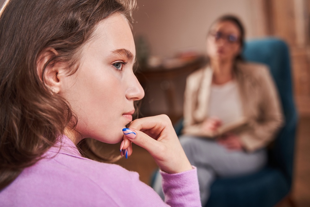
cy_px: 104
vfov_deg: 29.2
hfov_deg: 42.8
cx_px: 155
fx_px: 396
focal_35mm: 46
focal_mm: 46
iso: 640
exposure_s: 1/100
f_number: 3.2
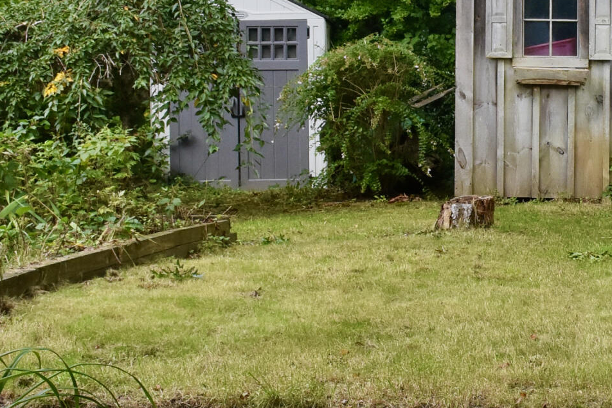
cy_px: 153
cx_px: 555
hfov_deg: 19.3
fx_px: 1768
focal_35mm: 104
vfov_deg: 13.2
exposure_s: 1/250
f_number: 8
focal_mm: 22
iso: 800
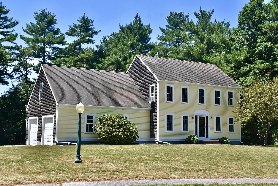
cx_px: 139
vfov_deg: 28.1
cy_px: 93
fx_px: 371
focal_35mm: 48
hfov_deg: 41.1
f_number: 8
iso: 320
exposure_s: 1/500
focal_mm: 32
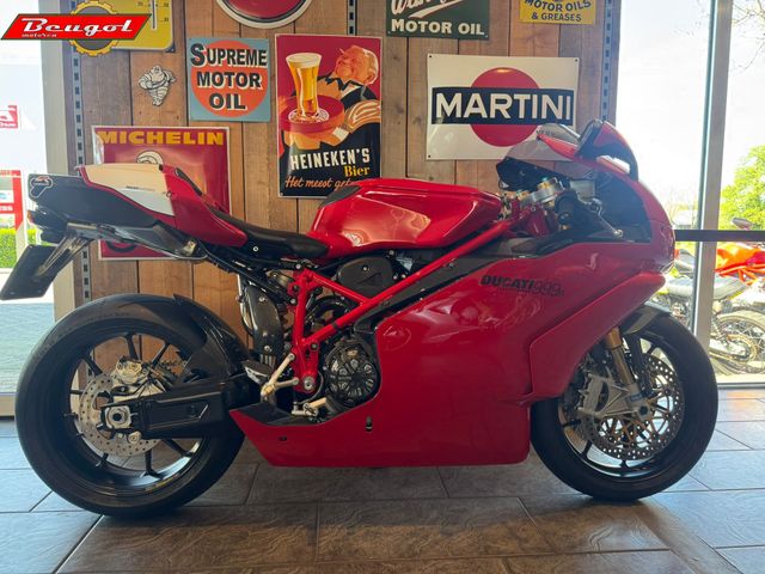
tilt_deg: -6.0
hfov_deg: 71.6
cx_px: 382
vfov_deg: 56.8
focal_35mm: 24
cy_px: 287
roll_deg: -0.2
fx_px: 530
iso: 160
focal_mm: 6.76
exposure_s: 1/121
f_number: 1.78
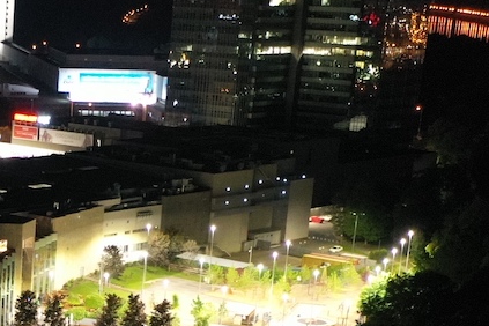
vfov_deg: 12.3
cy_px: 500
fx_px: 1440
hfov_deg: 18.4
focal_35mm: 106
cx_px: -74
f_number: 2.8
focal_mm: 10.26
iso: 1250
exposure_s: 1/8
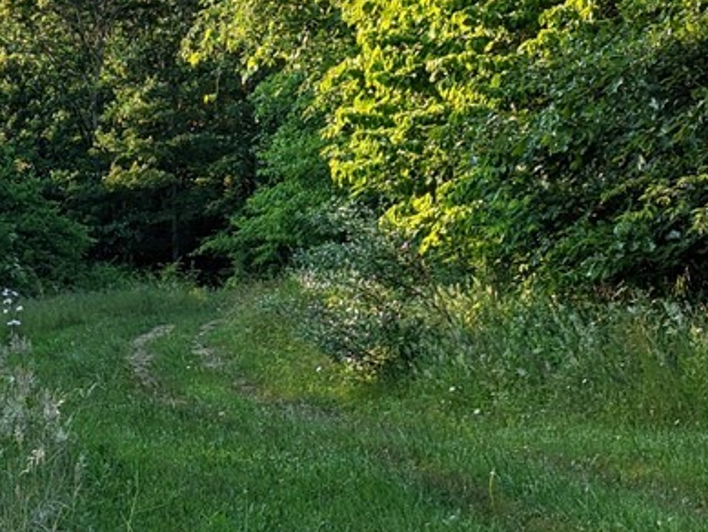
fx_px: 2578
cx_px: -126
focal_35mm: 126
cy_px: 324
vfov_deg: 11.8
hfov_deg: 15.1
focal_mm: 6.81
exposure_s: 1/1689
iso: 45
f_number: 1.85
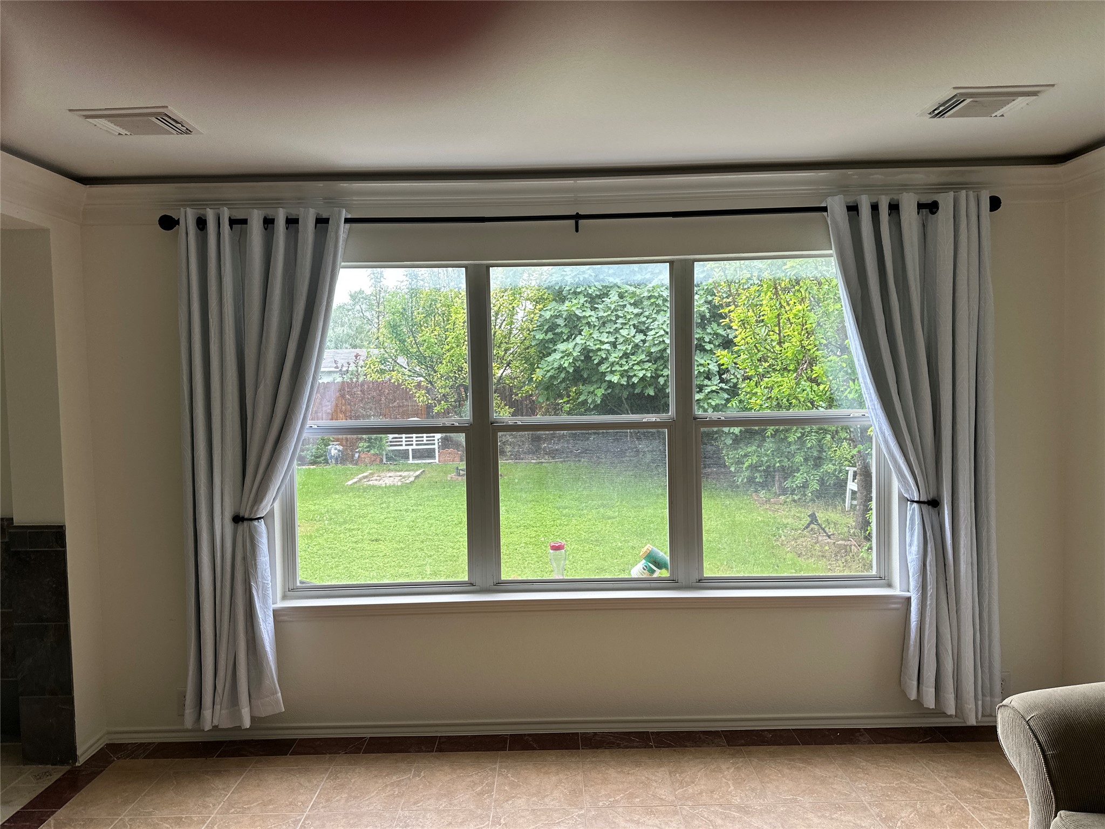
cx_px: 552
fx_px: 766
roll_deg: +0.5
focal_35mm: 24
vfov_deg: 56.8
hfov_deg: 71.6
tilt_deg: -2.7
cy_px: 414
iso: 64
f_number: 1.78
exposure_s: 1/223
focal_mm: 6.86
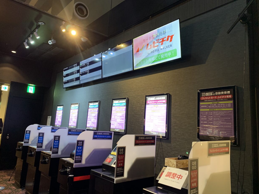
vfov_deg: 51.3
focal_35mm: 27
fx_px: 202
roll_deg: -4.4
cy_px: 94
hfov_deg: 65.3
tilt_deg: +10.1
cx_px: 130
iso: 250
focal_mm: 4.25
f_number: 1.8
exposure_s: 1/40
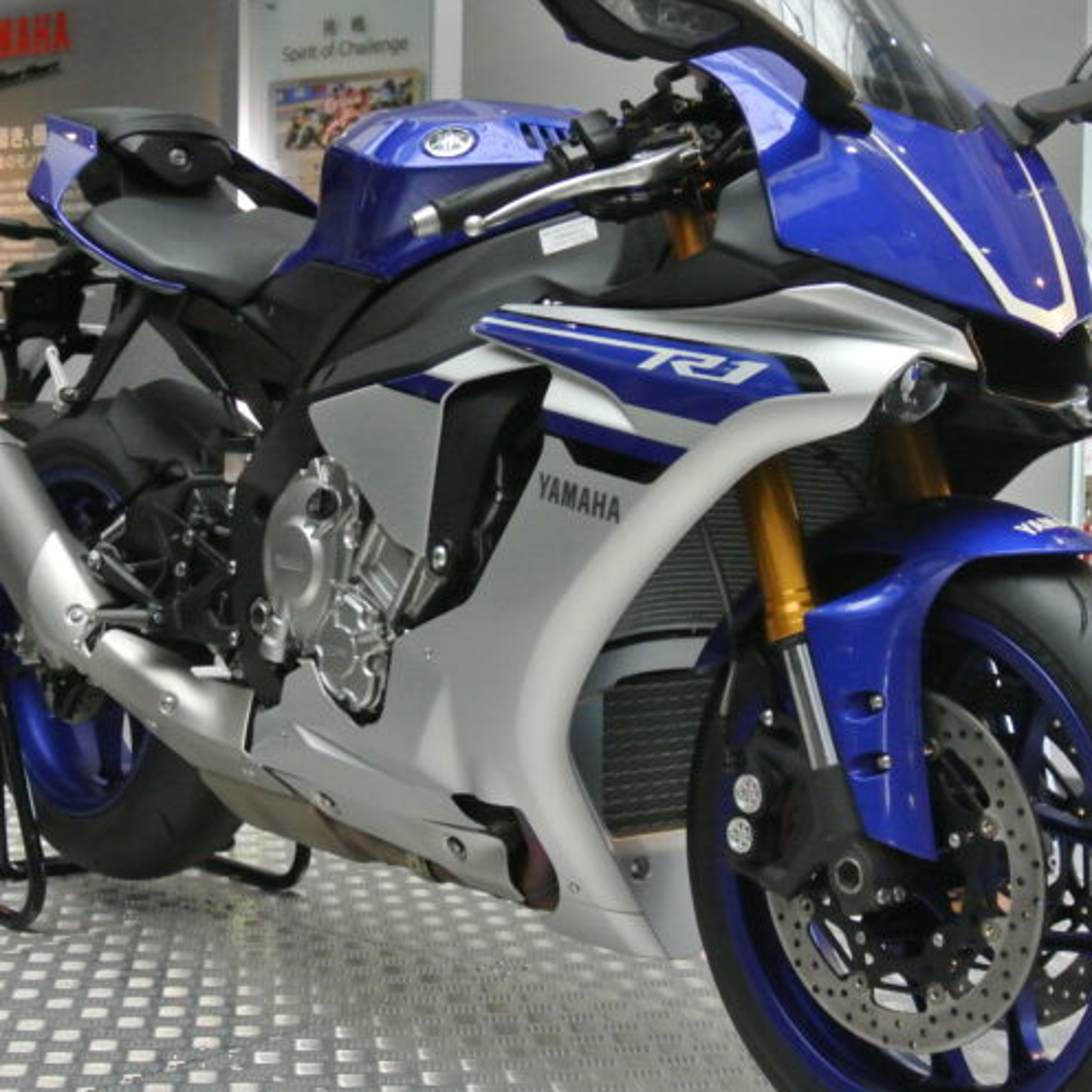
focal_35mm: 65
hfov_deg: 26.5
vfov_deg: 26.5
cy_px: 574
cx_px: 511
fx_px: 2320
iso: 1600
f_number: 4
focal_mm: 14
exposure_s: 1/250
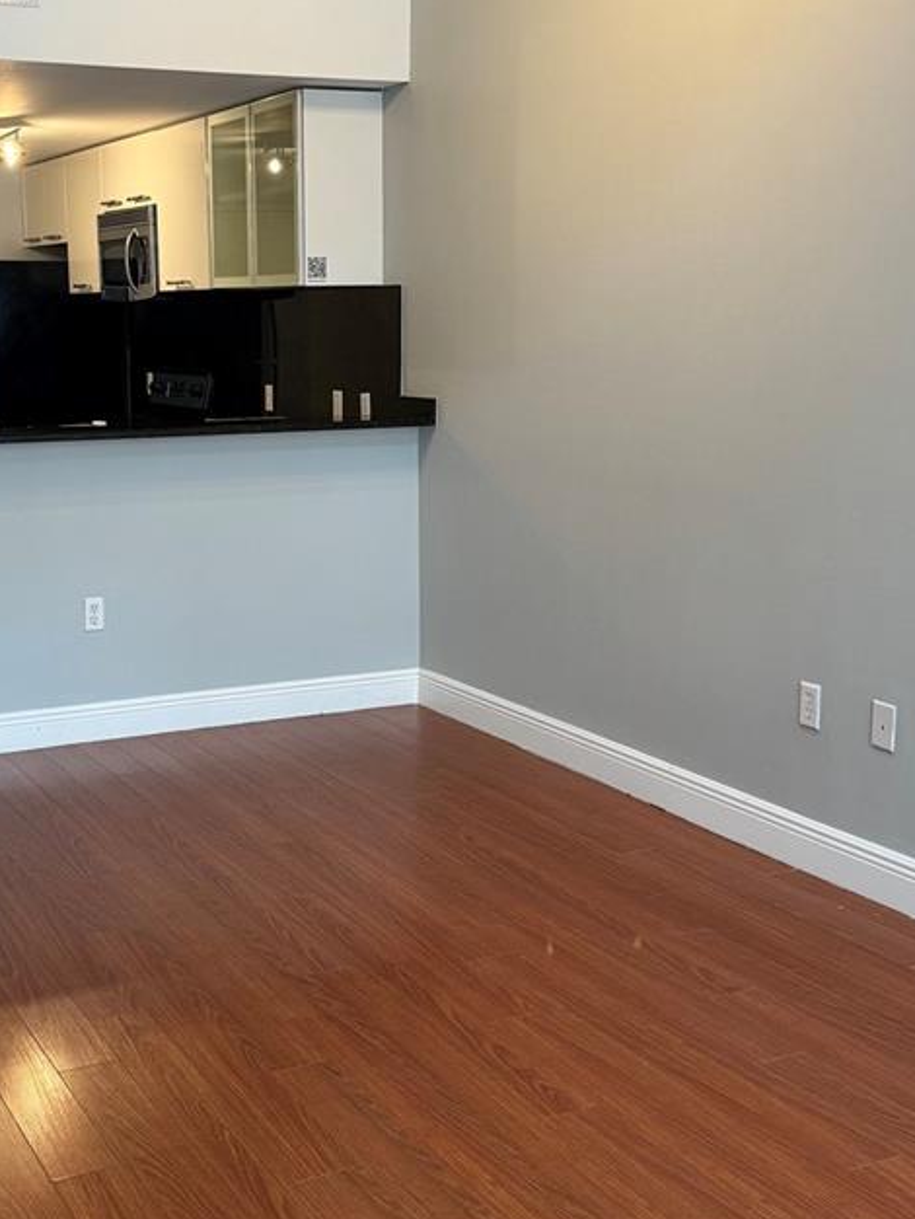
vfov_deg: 41.2
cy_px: 537
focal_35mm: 46
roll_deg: +1.0
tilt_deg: -8.9
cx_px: 296
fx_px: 1620
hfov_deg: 31.3
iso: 200
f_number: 1.78
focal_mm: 6.76
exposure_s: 1/121
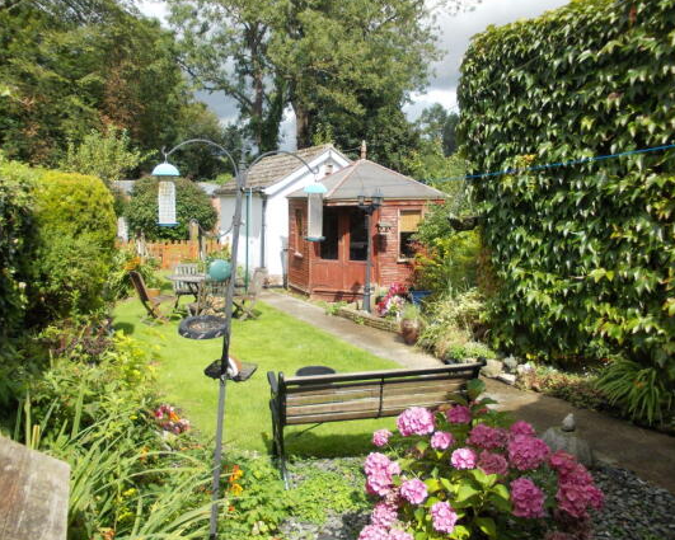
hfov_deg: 58.8
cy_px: 270
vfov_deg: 48.5
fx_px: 599
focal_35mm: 30
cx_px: 327
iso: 80
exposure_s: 1/160
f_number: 5.4
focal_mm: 4
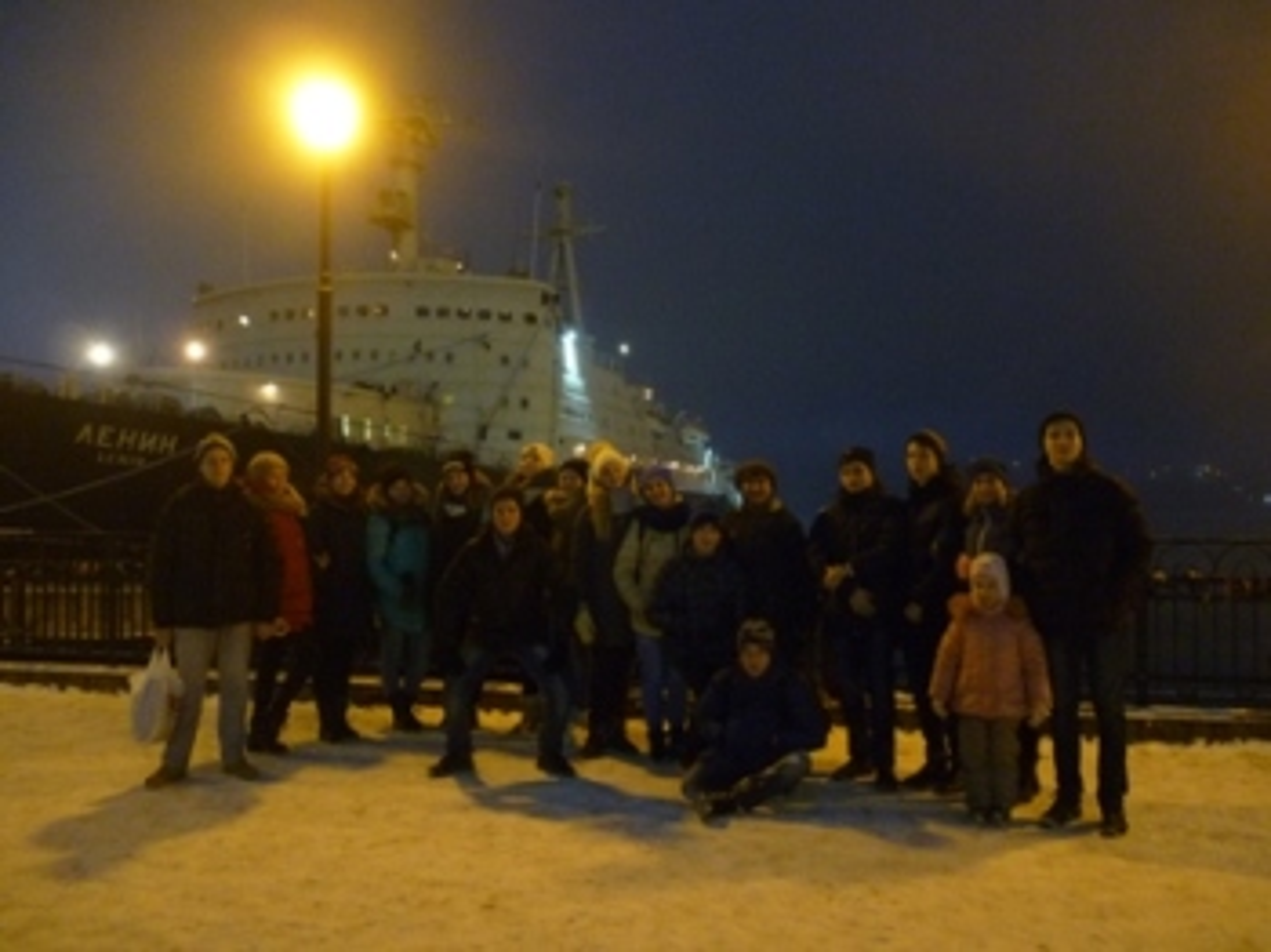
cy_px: 476
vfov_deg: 45.4
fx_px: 1137
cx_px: 636
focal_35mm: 31
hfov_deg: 58.4
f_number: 2.8
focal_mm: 5.5
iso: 400
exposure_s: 1/8
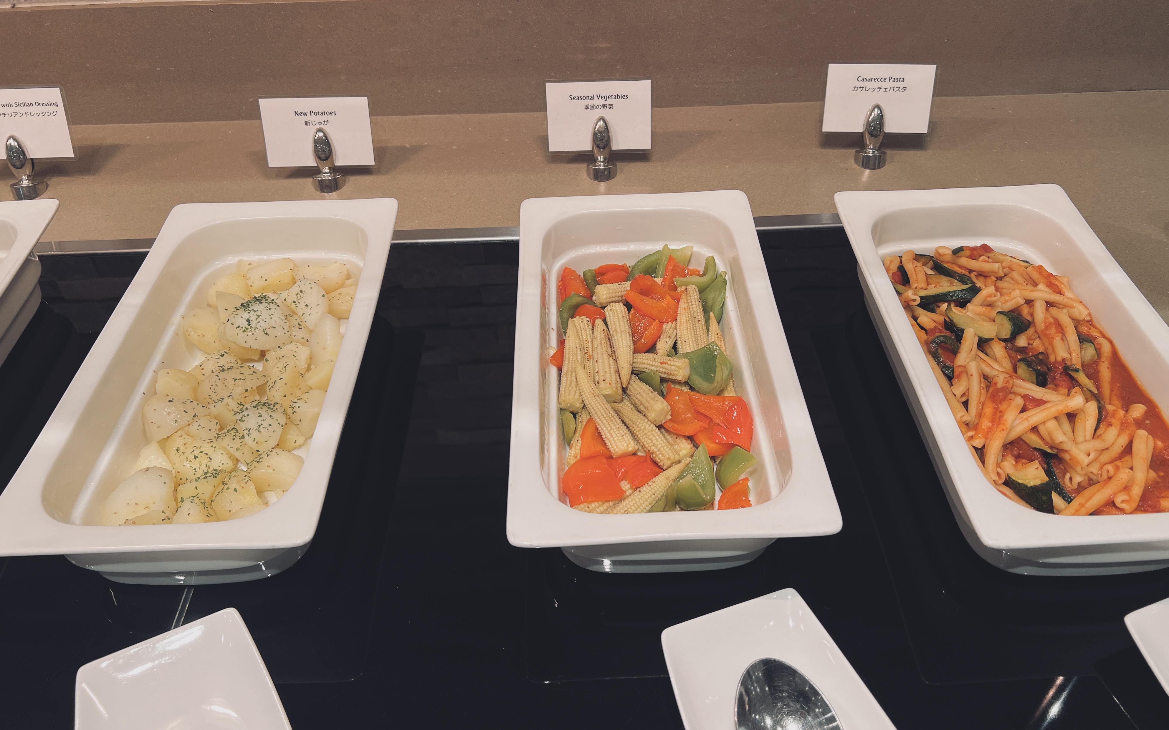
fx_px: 892
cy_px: 340
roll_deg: +1.9
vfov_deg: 44.5
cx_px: 593
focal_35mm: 28
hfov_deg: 66.5
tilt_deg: -42.6
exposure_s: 1/100
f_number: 1.5
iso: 80
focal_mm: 5.7
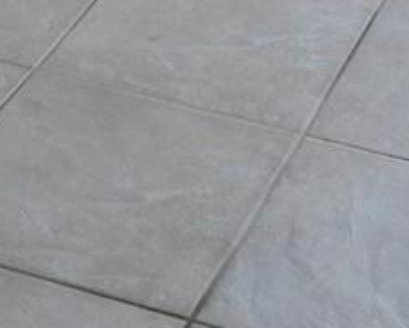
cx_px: 162
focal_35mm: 158
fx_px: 1914
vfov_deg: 9.1
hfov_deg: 12.2
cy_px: -380
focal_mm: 4
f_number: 3.4
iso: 160
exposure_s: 1/400
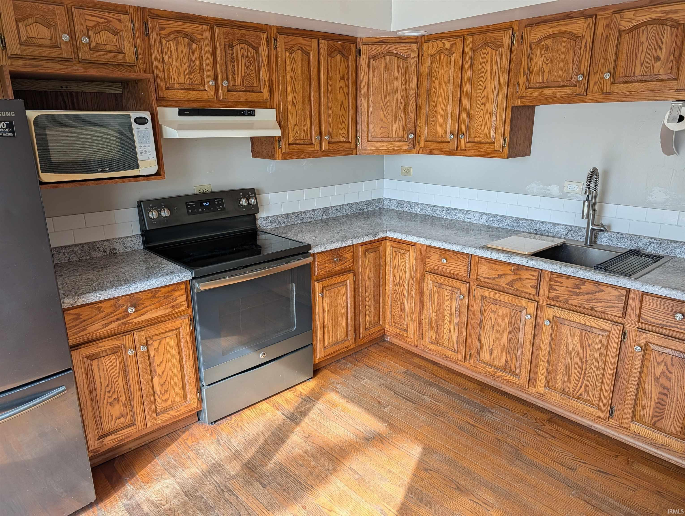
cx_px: 342
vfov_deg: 56.9
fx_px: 476
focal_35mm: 24
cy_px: 258
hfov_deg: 71.5
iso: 181
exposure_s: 1/180
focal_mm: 6.9
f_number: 1.68
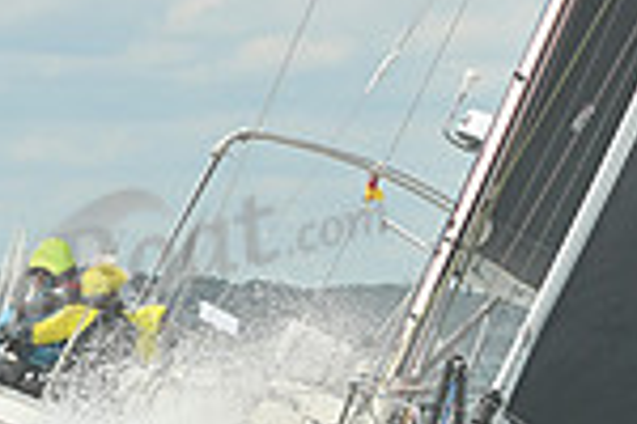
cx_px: 612
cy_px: 439
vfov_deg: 2.9
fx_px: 8351
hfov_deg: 4.4
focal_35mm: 472
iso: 320
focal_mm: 122
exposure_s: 1/1250
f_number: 11
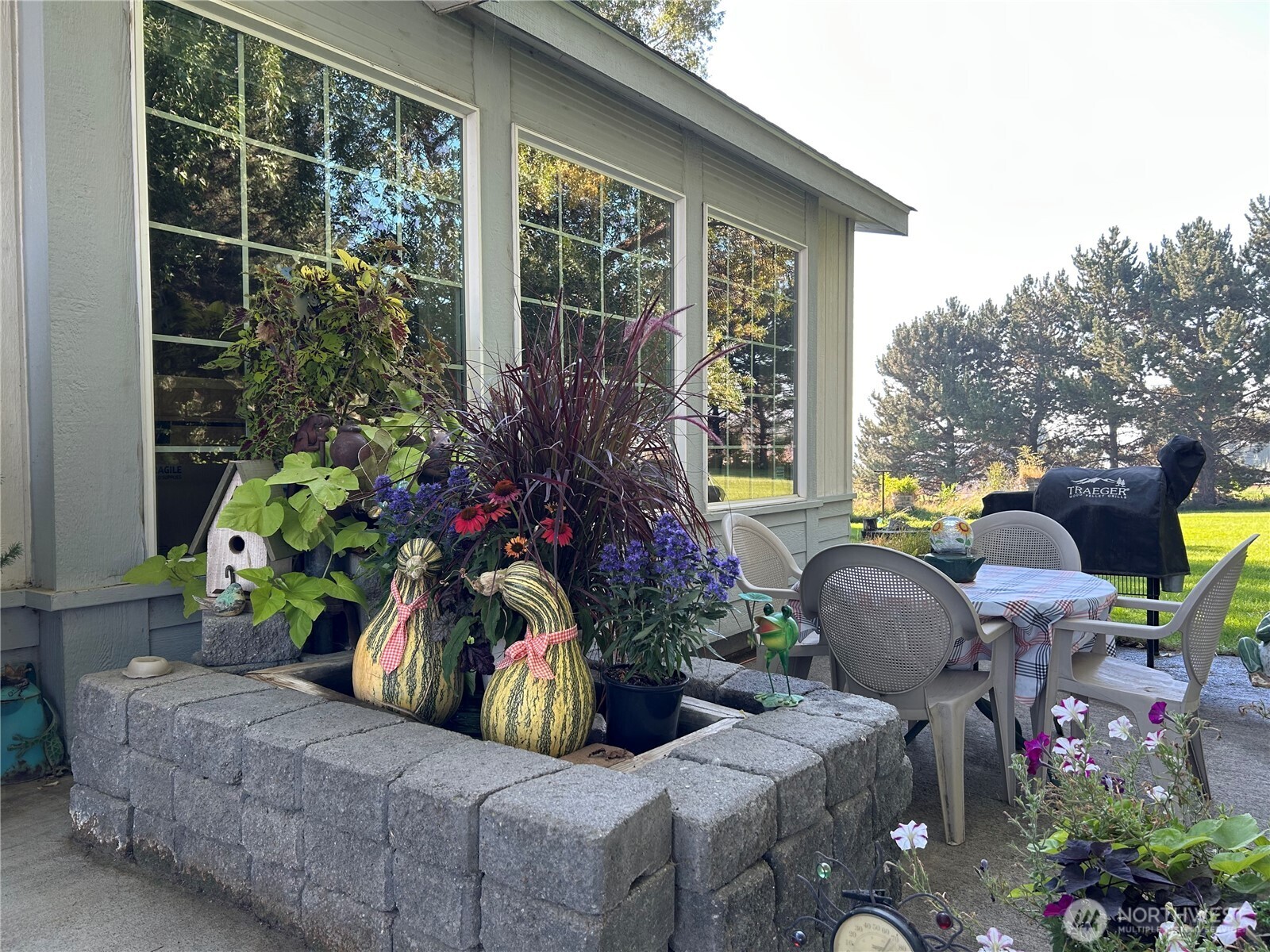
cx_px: 635
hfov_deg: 67.3
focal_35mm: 26
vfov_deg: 53.1
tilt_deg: -2.3
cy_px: 476
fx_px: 954
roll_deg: +0.7
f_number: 1.5
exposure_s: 1/310
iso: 50
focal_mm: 5.7
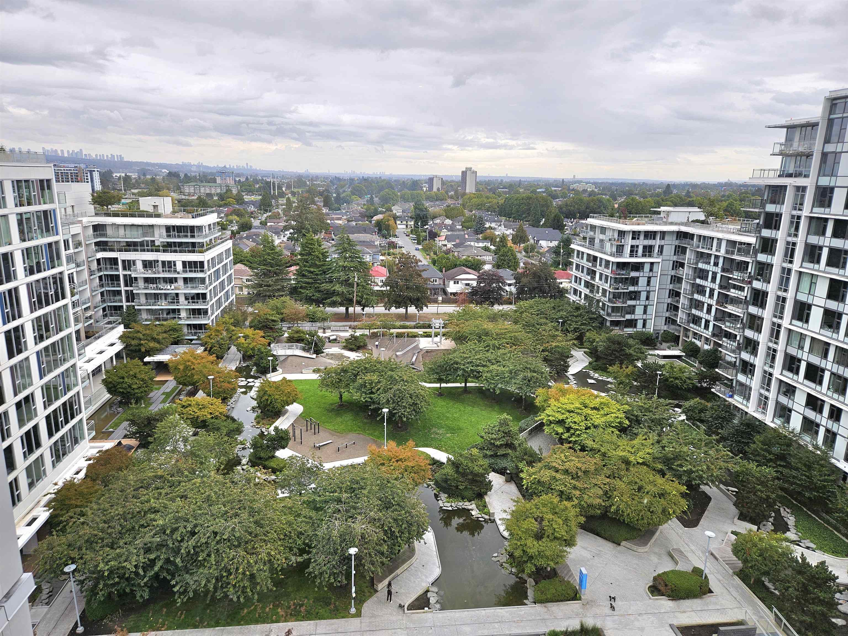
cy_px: 318
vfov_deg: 58.9
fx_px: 563
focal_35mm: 23
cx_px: 424
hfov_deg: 73.9
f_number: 1.8
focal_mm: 5.4
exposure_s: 1/217
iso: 25
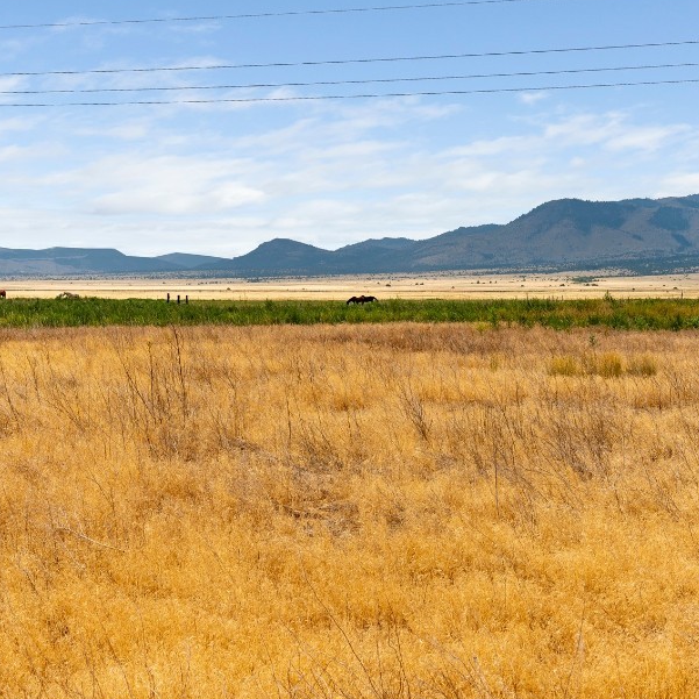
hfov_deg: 30.0
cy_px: 322
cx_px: 326
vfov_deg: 30.0
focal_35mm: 57
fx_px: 1302
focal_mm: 35
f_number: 10
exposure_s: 1/160
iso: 100
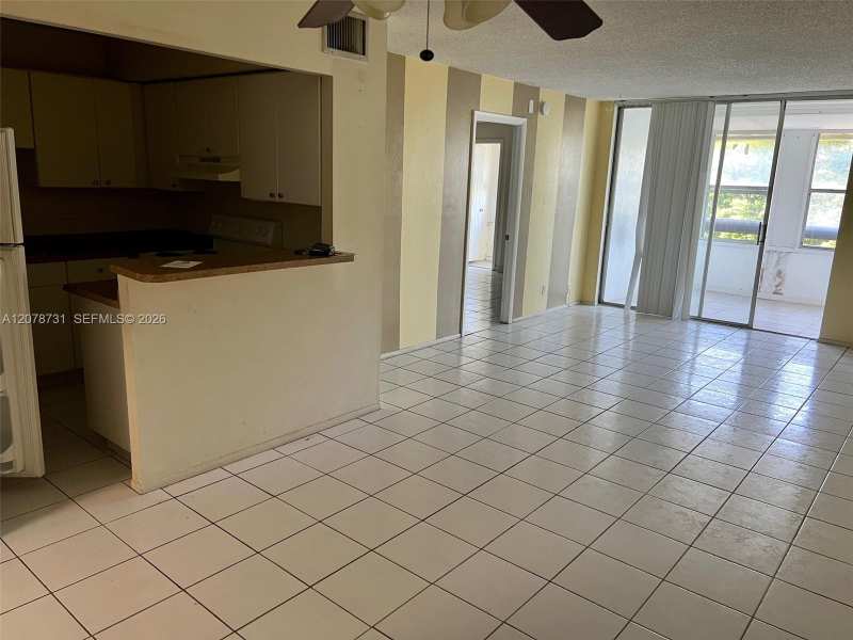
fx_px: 641
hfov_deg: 67.3
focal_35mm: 26
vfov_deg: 53.1
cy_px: 320
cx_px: 426
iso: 160
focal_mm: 5.7
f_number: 1.5
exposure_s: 1/60
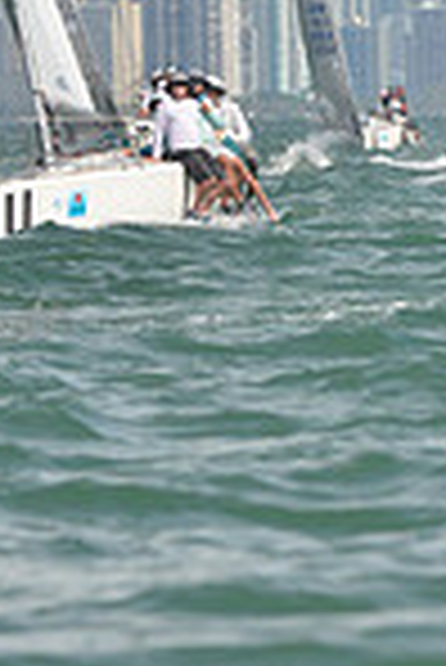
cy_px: -374
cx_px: 304
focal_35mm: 977
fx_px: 18112
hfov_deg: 1.4
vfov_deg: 2.1
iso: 280
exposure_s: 1/1600
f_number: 7.1
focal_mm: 250
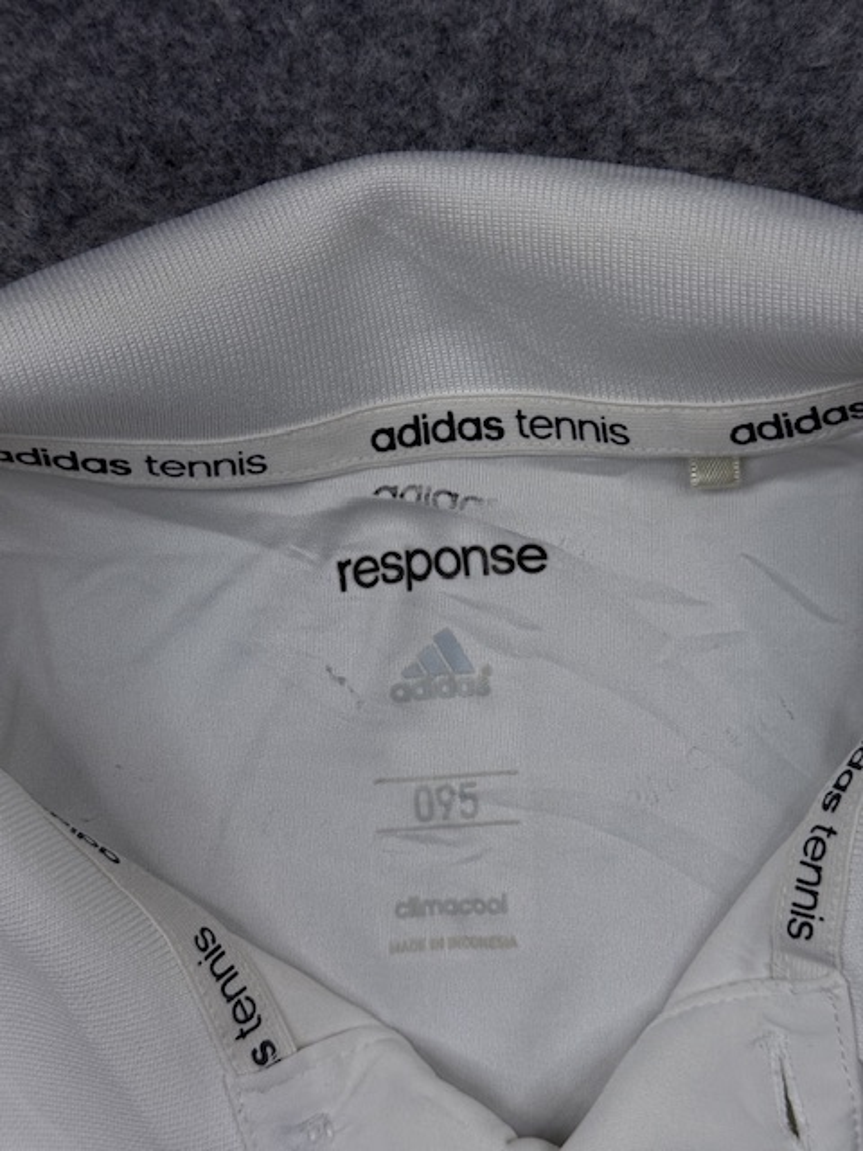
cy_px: 576
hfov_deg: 30.3
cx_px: 432
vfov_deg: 39.7
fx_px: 1596
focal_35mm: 48
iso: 64
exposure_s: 1/794
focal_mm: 6.76
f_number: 1.78
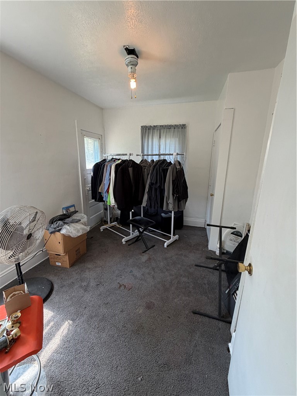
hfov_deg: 85.7
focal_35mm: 14
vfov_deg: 102.1
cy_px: 198
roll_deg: -0.7
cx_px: 148
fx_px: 160
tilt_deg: -12.8
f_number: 2.2
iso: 200
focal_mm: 2.22
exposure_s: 1/120
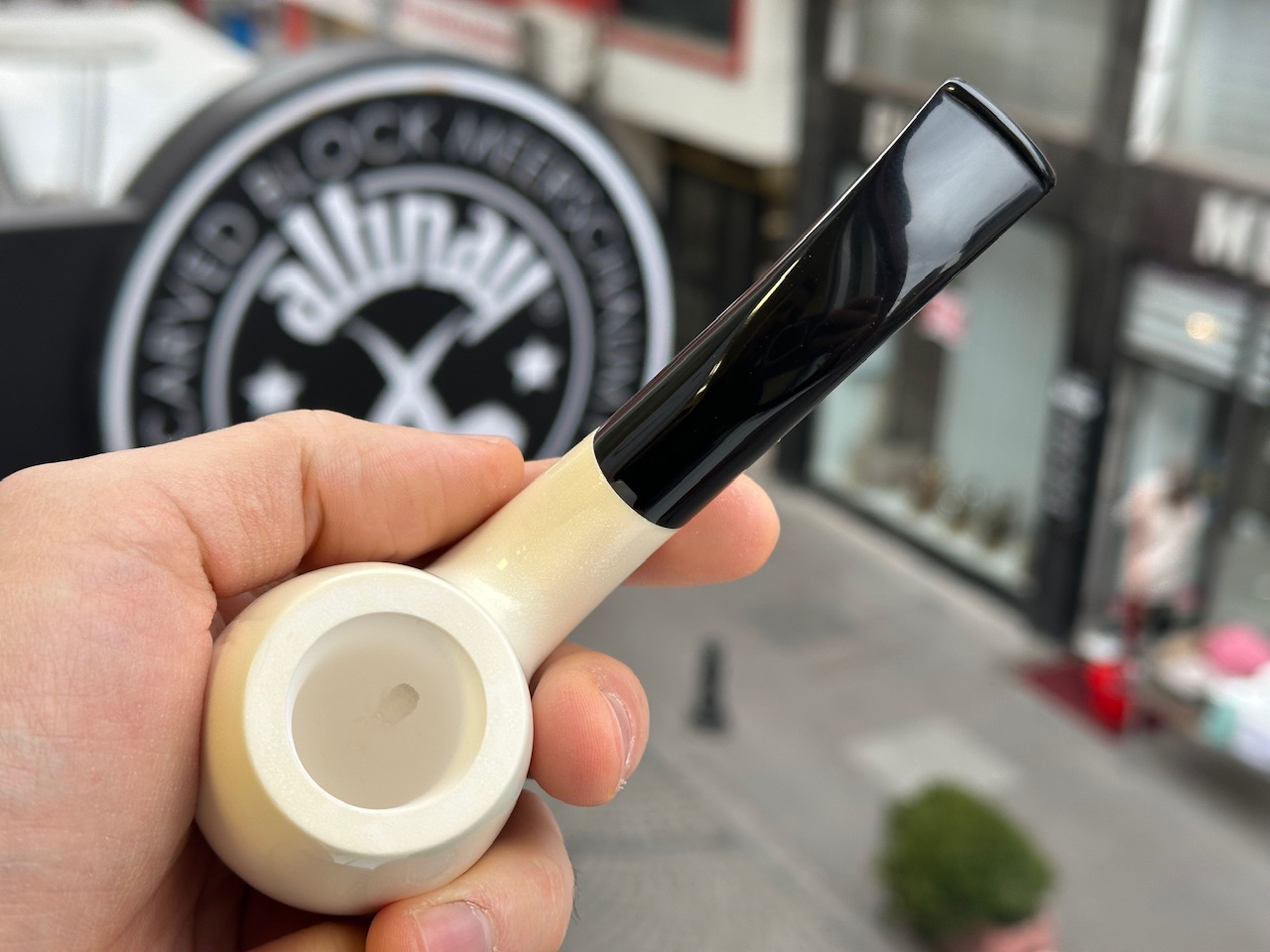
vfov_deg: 30.3
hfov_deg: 39.7
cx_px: 635
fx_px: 1761
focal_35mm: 48
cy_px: 476
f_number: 1.78
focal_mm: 6.86
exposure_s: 1/100
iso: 64
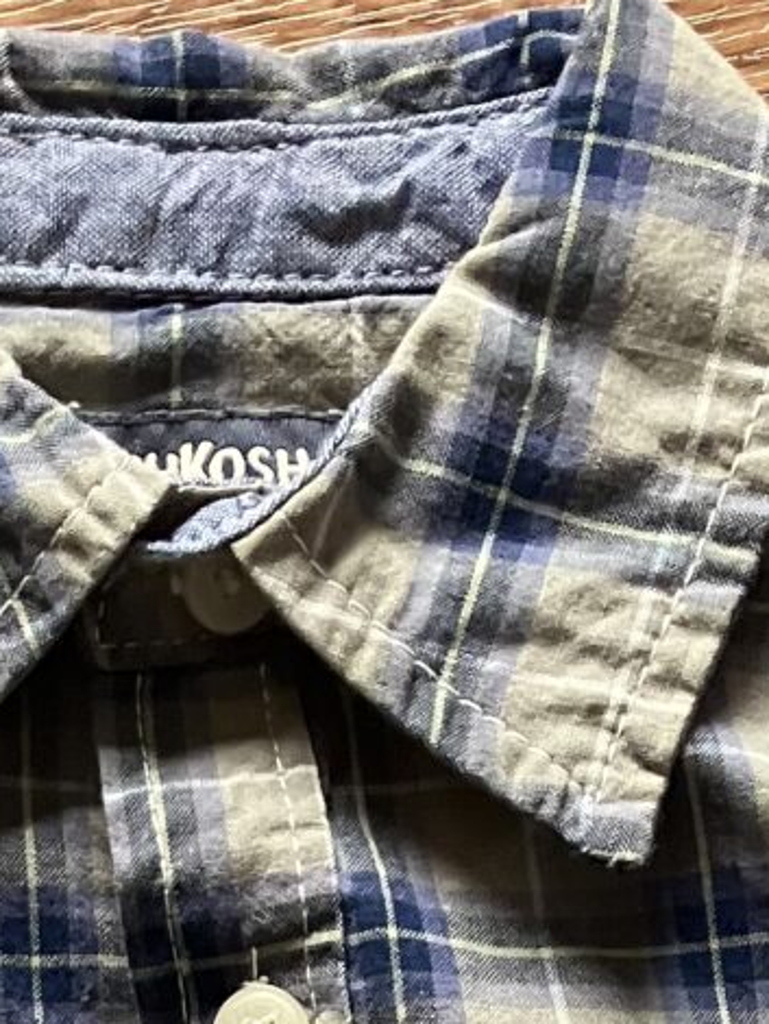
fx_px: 3610
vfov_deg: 13.4
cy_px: 2161
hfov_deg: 12.1
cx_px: 237
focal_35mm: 122
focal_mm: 3.99
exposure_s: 1/60
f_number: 1.8
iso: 200
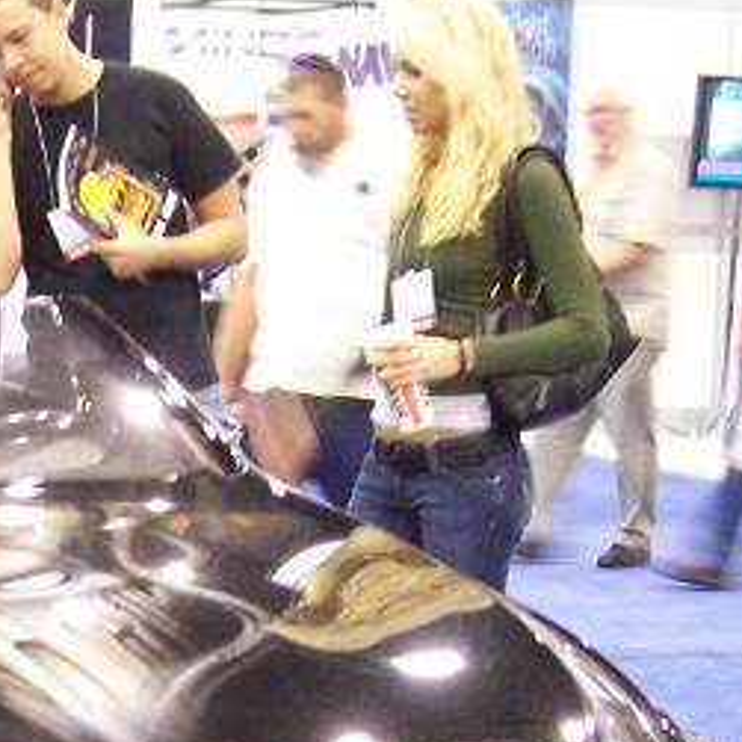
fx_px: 2595
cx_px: -15
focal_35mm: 107
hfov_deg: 15.9
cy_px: 772
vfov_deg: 15.9
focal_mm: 6.3
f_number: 2.8
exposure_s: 1/10
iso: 140
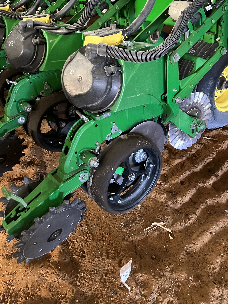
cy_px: 120
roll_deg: +5.0
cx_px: 149
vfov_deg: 53.5
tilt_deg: -28.1
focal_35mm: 34
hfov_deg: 41.3
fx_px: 299
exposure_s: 1/40
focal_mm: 5.7
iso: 640
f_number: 1.5
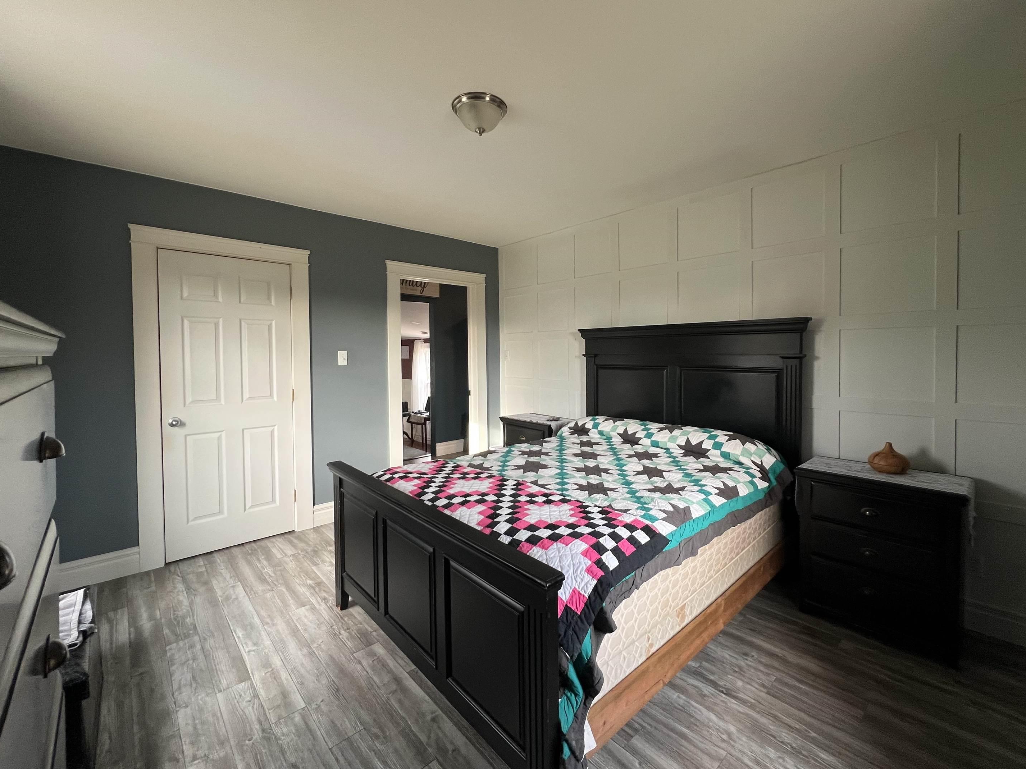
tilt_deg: -1.9
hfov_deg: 102.0
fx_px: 415
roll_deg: +0.6
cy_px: 368
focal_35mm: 14
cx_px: 540
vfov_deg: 85.6
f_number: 1.8
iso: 160
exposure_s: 1/60
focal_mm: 1.57
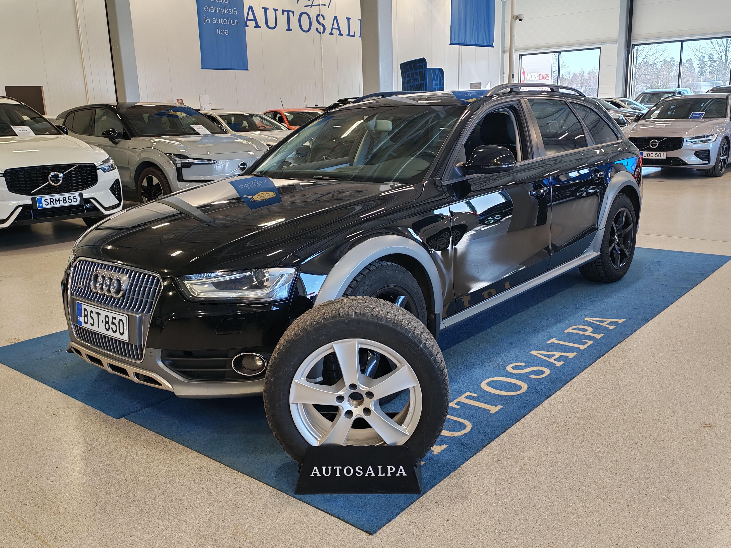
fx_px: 697
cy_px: 274
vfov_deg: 42.9
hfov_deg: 55.4
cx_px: 366
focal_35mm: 33
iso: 103
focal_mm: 6.12
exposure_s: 1/100
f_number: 1.9
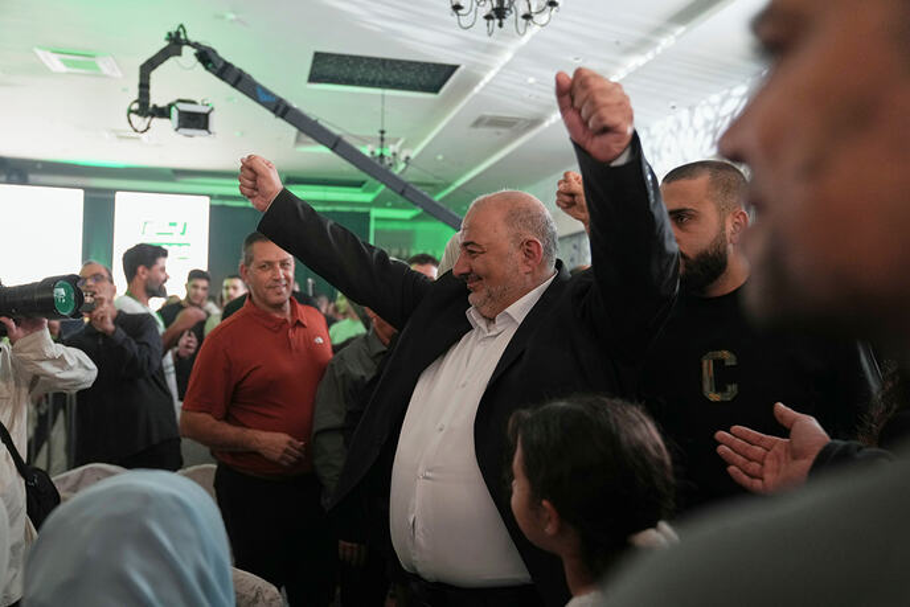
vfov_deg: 42.3
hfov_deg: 60.3
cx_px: 455
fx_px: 784
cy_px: 304
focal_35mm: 31
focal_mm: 31
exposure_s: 1/125
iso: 1250
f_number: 2.8
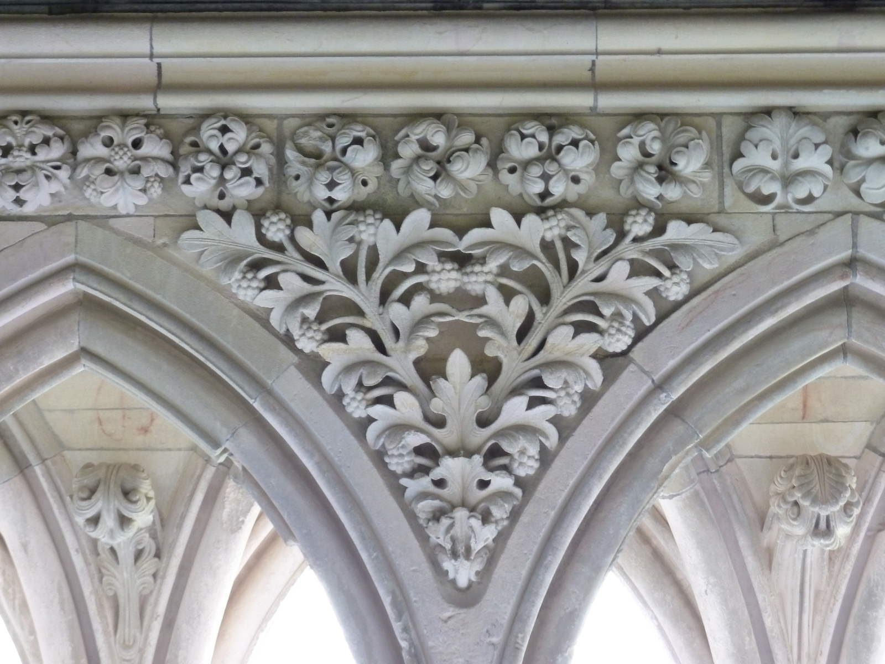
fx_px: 1841
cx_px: 442
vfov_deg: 20.4
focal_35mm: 72
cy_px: 332
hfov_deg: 27.0
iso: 400
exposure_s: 1/8
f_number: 4.1
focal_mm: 11.9
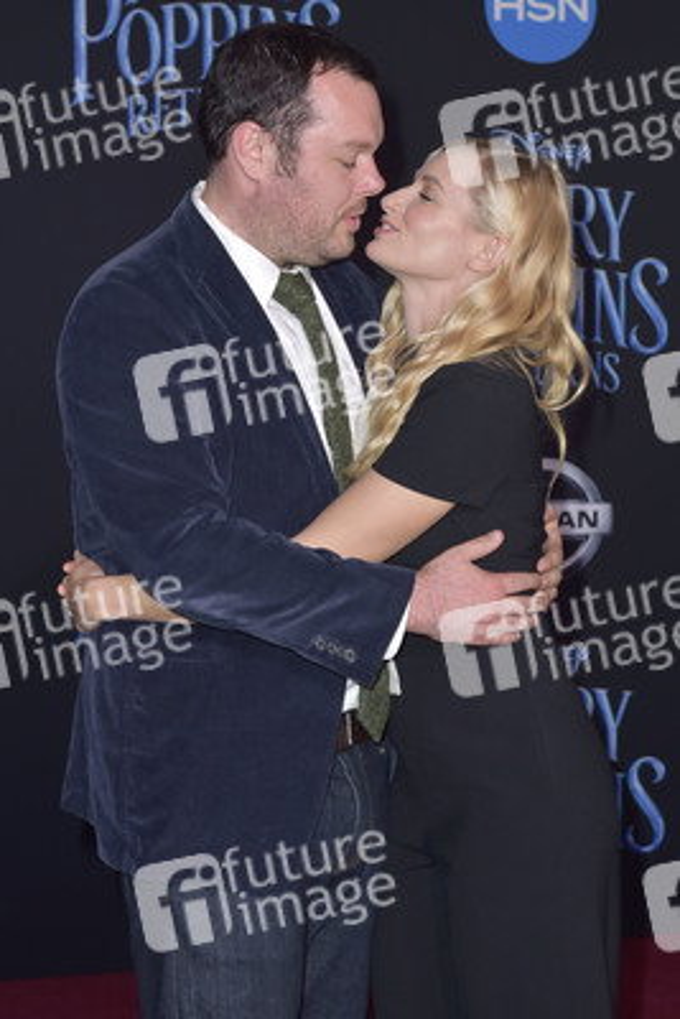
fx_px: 1981
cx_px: 340
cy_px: 510
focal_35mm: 70
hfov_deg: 19.5
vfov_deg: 28.8
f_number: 6.3
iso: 400
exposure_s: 1/250
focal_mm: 70
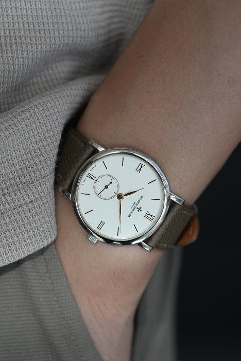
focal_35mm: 105
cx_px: 120
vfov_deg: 19.4
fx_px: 1053
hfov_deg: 13.1
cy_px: 180
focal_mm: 105
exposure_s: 1/400
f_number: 5.6
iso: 3200
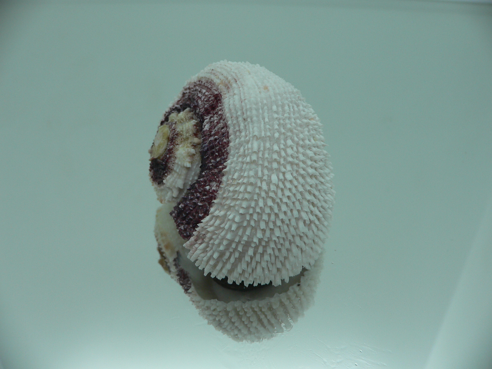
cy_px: 184
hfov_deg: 52.6
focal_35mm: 35
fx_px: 497
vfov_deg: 40.7
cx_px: 246
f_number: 2.8
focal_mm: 4.6
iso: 80
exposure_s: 1/80
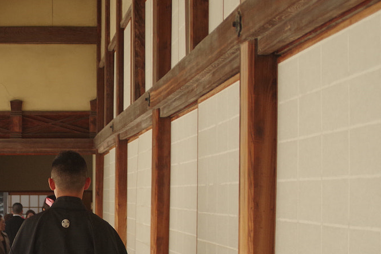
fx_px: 1069
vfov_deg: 13.5
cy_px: 213
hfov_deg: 19.7
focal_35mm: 101
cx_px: 22
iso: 400
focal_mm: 28
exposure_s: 1/60
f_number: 3.5
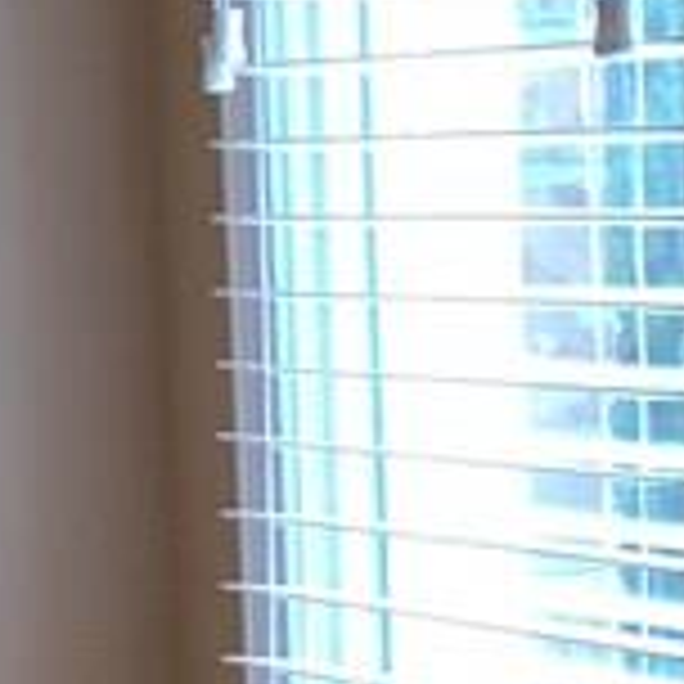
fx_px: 7601
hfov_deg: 5.0
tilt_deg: -11.7
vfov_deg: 5.0
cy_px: 1485
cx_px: 1512
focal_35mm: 340
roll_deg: +0.2
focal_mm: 6.6
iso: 50
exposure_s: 1/30
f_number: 2.8
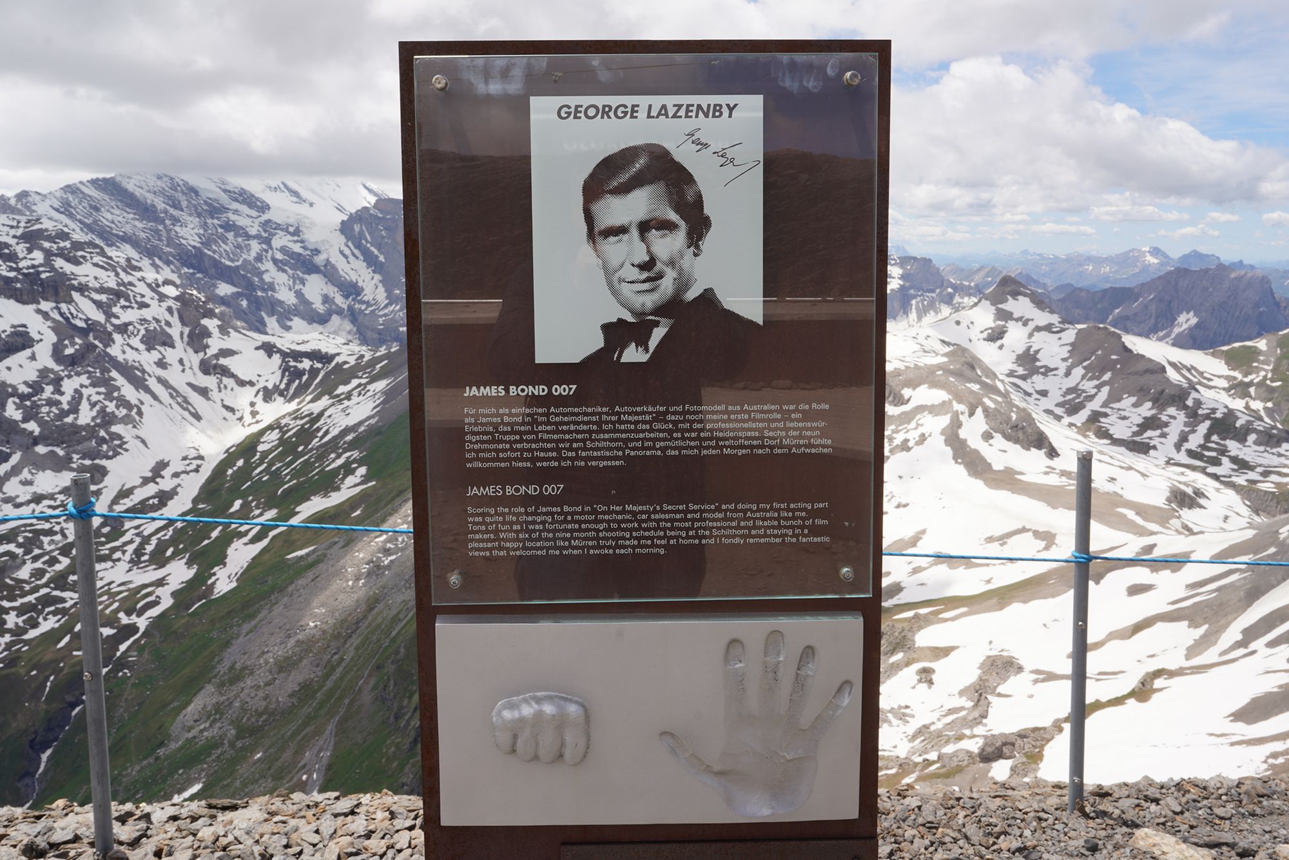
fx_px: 859
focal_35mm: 24
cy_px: 430
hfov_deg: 73.7
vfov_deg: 53.1
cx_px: 644
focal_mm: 24
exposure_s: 1/100
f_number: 14
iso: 100
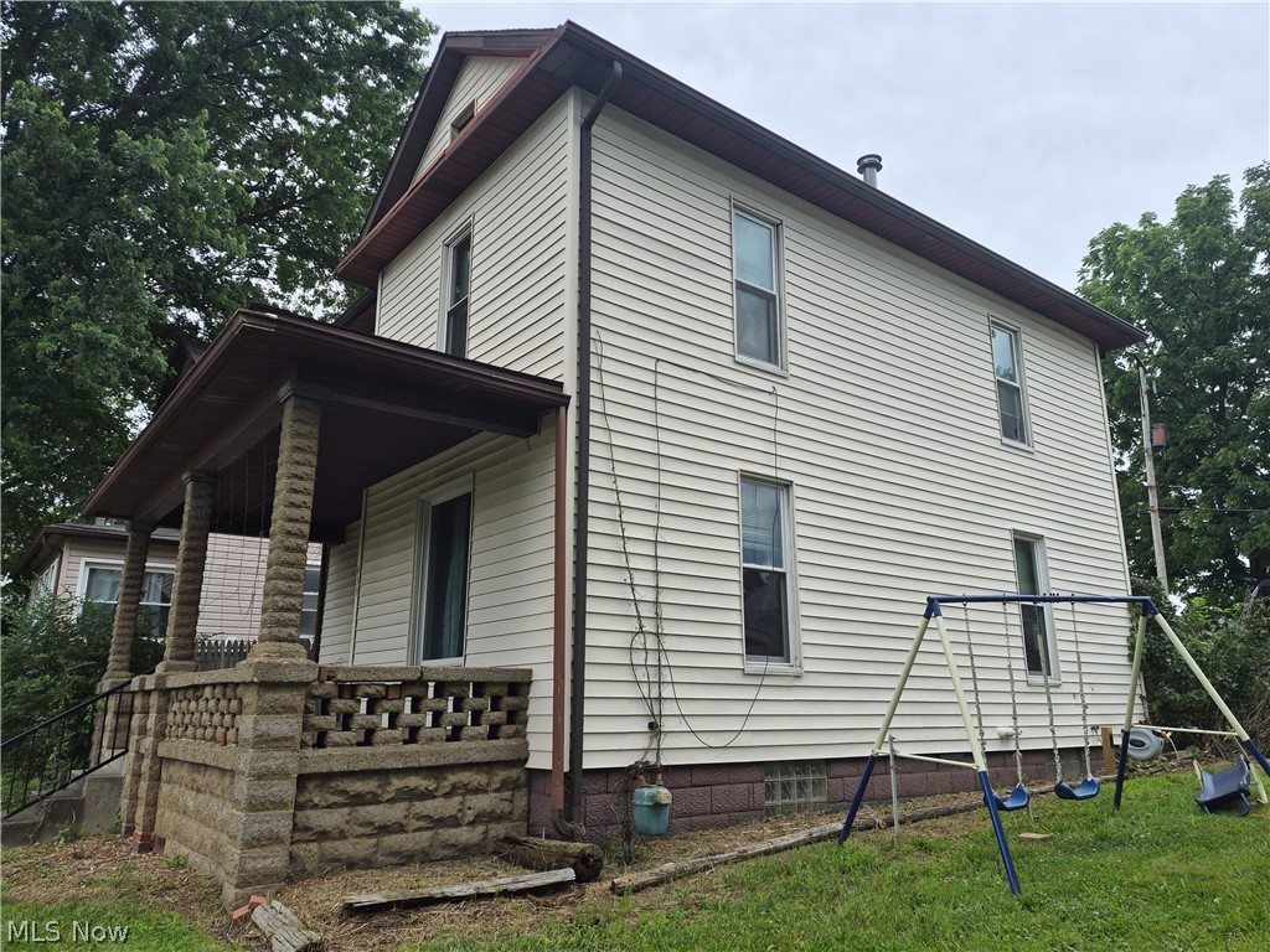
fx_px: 844
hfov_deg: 73.9
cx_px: 635
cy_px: 476
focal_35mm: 23
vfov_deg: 58.9
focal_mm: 5.4
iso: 80
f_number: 1.8
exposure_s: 1/3056
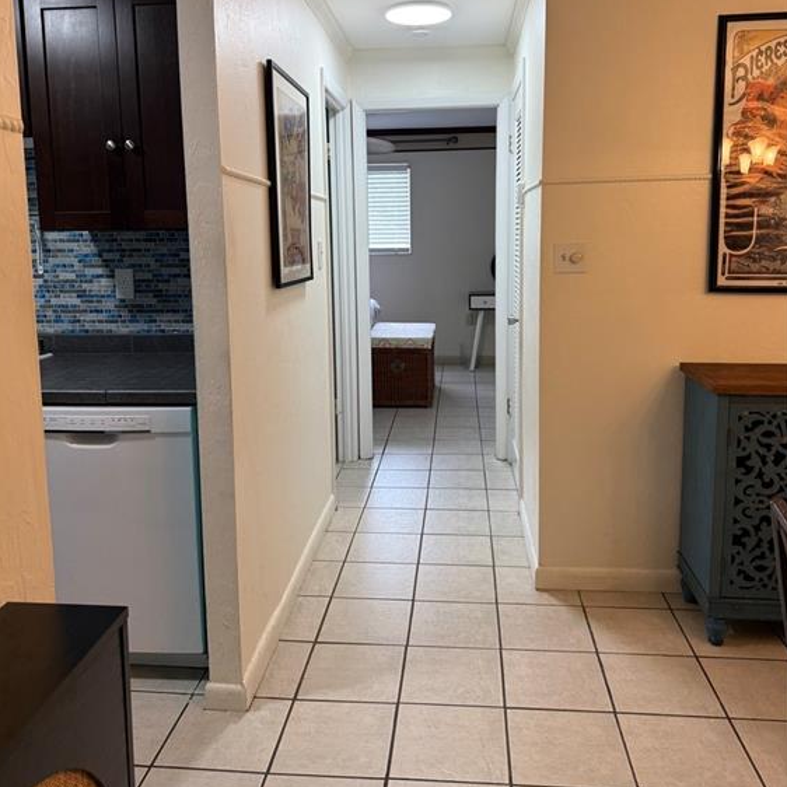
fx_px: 746
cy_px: 322
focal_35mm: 29
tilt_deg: -5.8
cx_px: 391
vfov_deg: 55.3
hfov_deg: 55.6
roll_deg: +0.6
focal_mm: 6.76
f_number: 1.78
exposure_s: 1/120
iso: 125
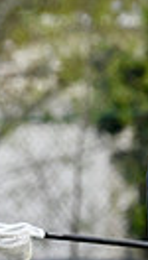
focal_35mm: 2523
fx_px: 17469
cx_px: -243
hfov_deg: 0.5
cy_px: 285
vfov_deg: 0.9
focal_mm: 550
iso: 8000
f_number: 10
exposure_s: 1/500
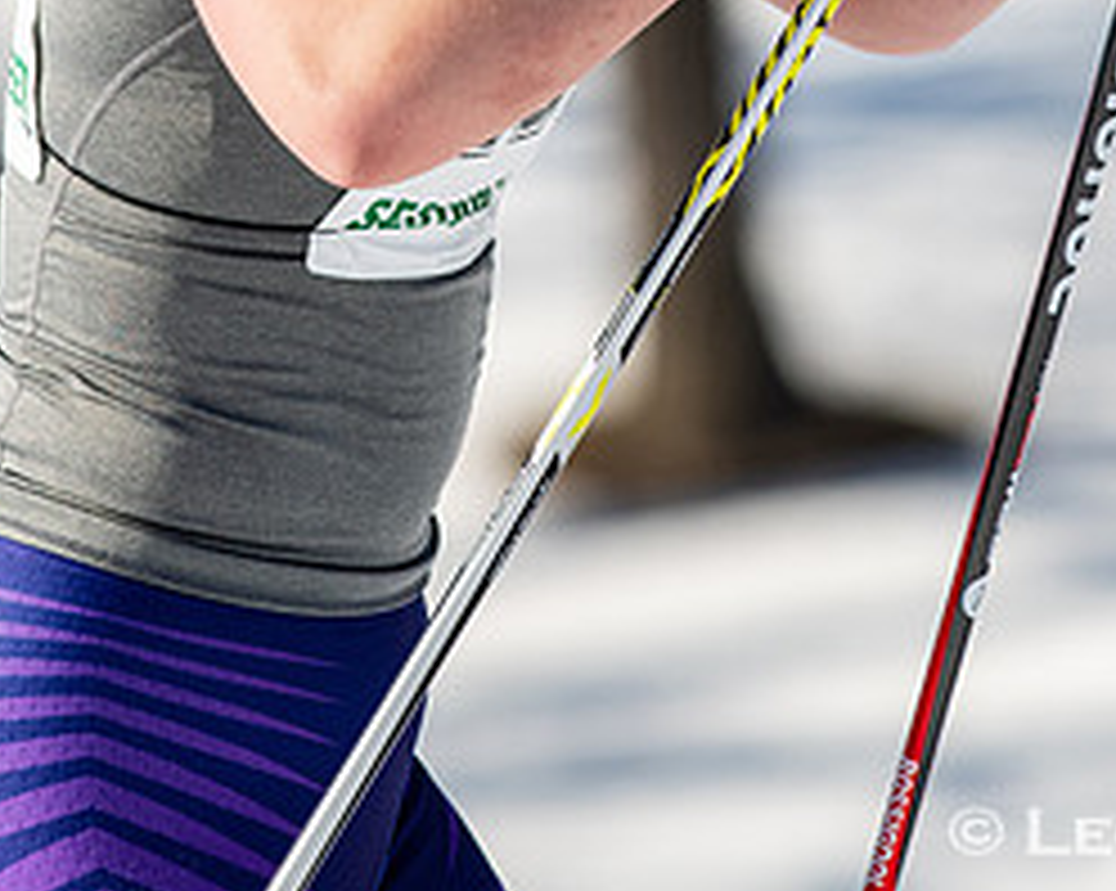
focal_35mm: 1149
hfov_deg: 1.7
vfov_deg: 1.3
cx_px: 466
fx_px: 37921
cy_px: -76
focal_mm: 300
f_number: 5.6
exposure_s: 1/2000
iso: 400
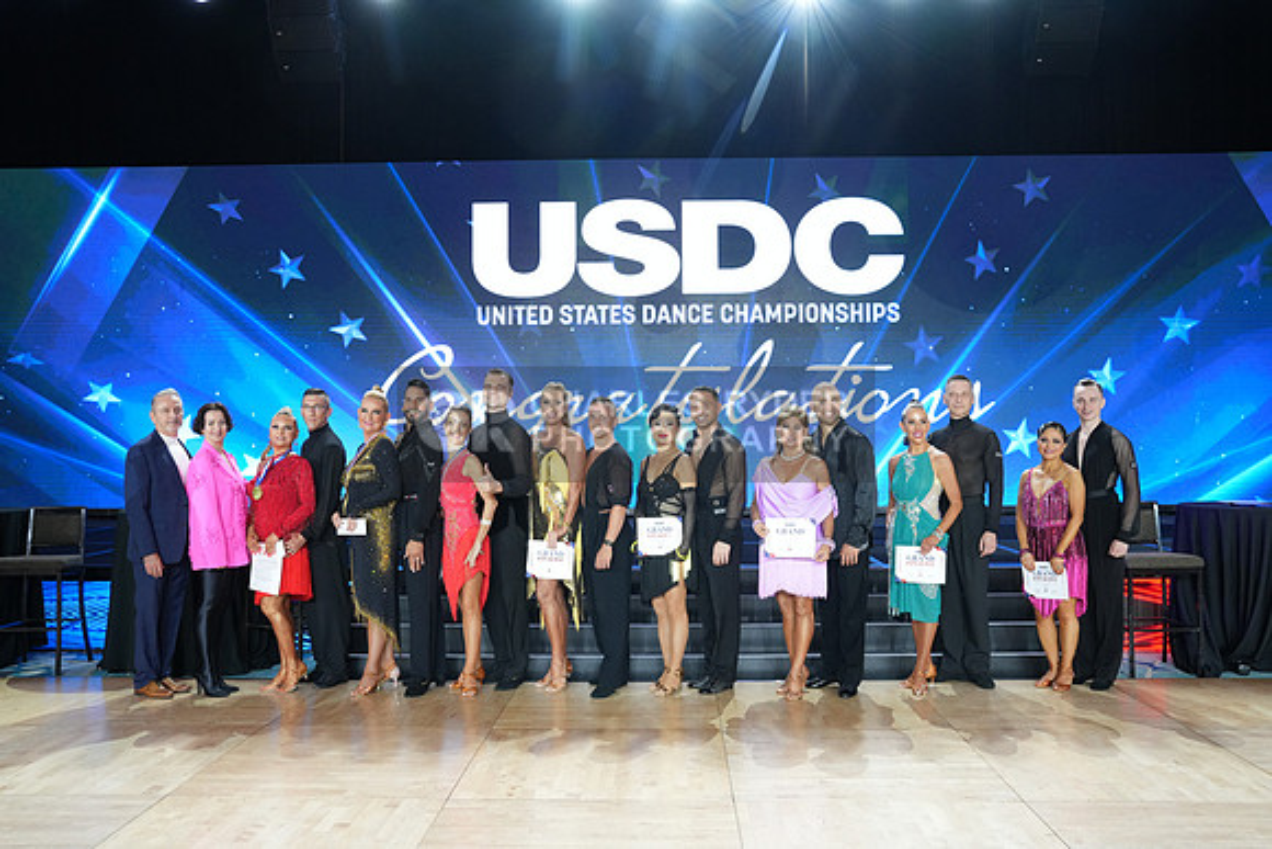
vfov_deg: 40.2
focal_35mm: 33
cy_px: 424
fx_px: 1159
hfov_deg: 57.5
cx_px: 636
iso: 2000
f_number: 7.1
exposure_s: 1/200
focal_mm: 32.8
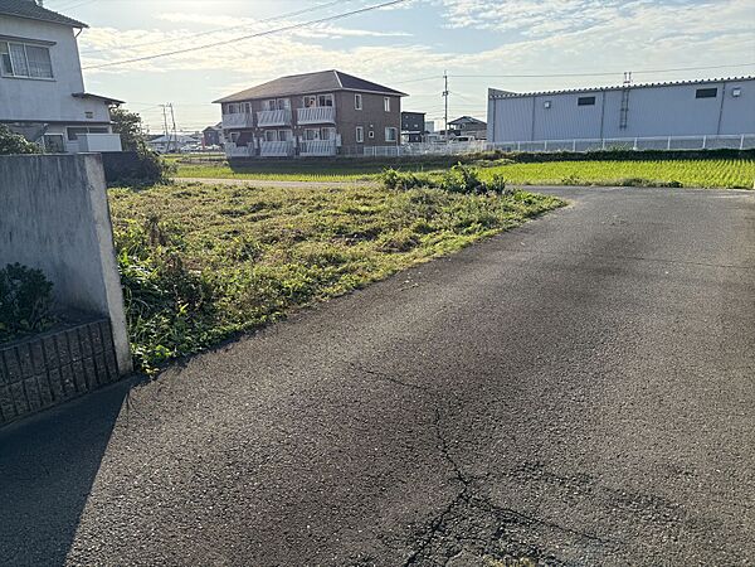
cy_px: 284
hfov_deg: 71.6
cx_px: 378
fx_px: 523
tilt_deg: -14.5
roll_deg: +2.0
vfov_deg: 56.8
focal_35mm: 24
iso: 80
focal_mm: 6.76
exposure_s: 1/2331
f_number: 1.78
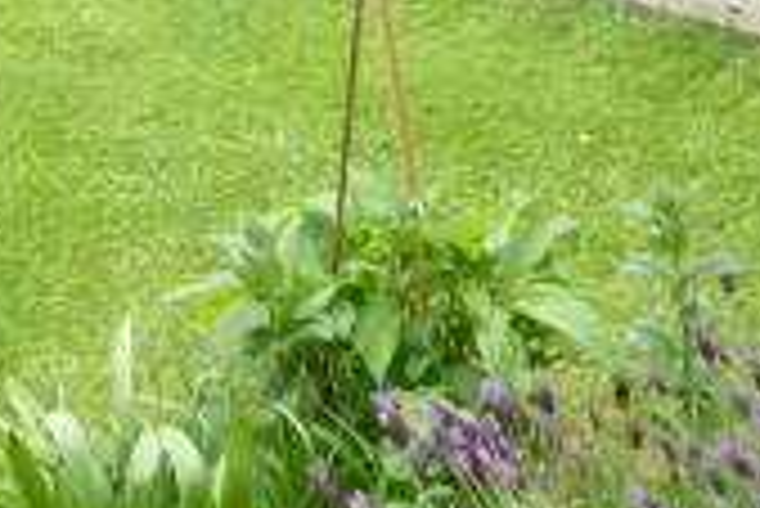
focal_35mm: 86
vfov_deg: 14.8
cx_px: -56
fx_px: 1817
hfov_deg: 22.4
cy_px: -254
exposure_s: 1/60
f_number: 5
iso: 100
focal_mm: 4.3
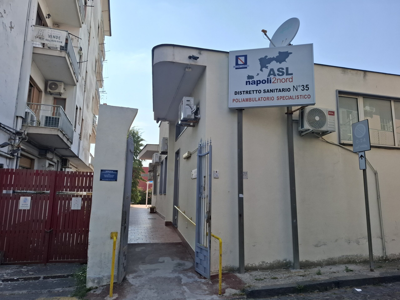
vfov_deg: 58.9
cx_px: 200
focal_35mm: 23
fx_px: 266
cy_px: 150
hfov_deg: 73.9
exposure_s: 1/1650
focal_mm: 5.54
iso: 50
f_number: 1.8
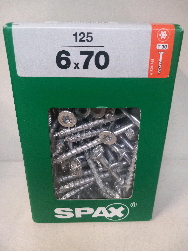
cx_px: 94
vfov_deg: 65.3
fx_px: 196
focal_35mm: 27
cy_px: 126
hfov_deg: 51.4
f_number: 1.8
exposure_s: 1/25.1
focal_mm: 4
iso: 400
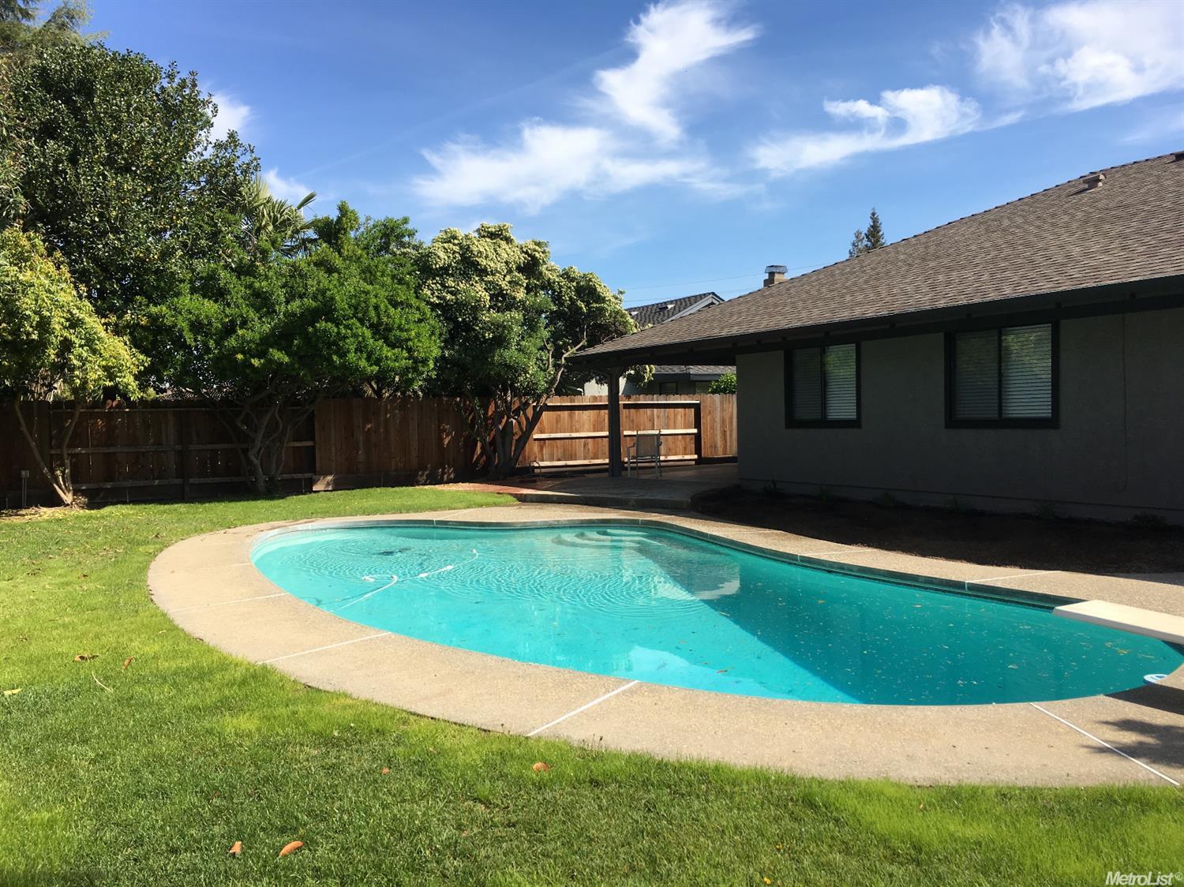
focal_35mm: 29
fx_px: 992
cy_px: 444
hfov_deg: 61.7
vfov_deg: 48.2
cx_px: 592
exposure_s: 1/1241
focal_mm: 4.15
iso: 25
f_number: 2.2
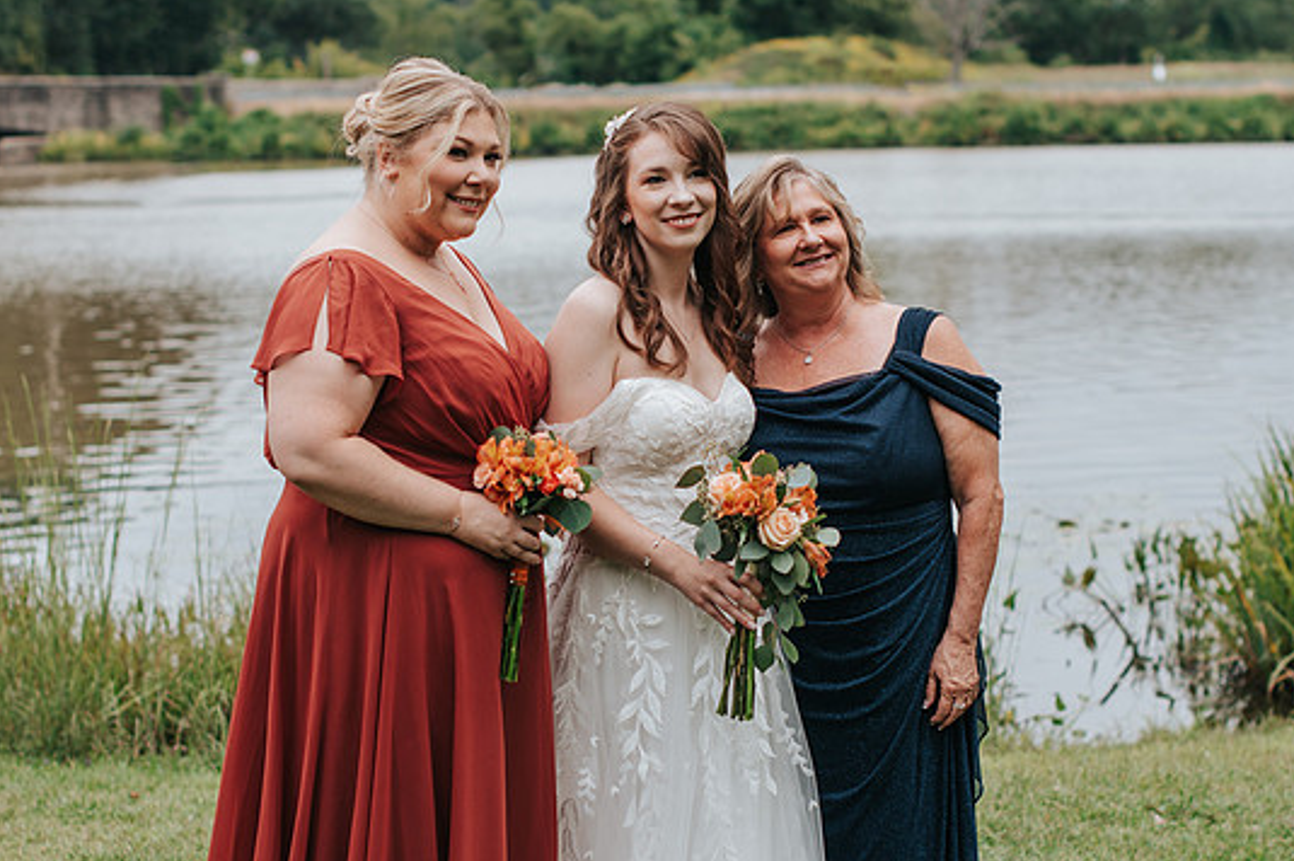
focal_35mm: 87
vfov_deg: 15.7
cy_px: 412
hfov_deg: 23.4
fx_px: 3125
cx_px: 687
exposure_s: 1/1600
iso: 200
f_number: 2.8
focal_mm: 50
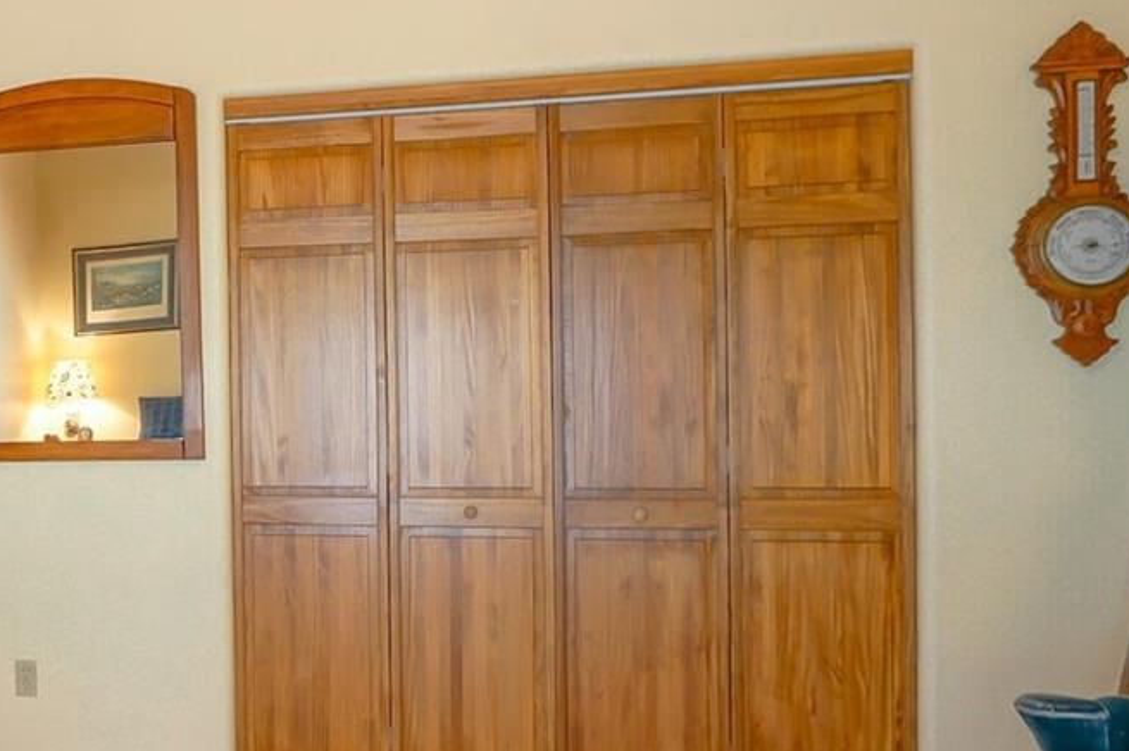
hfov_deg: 40.5
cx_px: 78
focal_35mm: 44
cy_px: 377
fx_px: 1379
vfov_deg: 30.5
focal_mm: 18
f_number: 8
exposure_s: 1/6
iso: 400
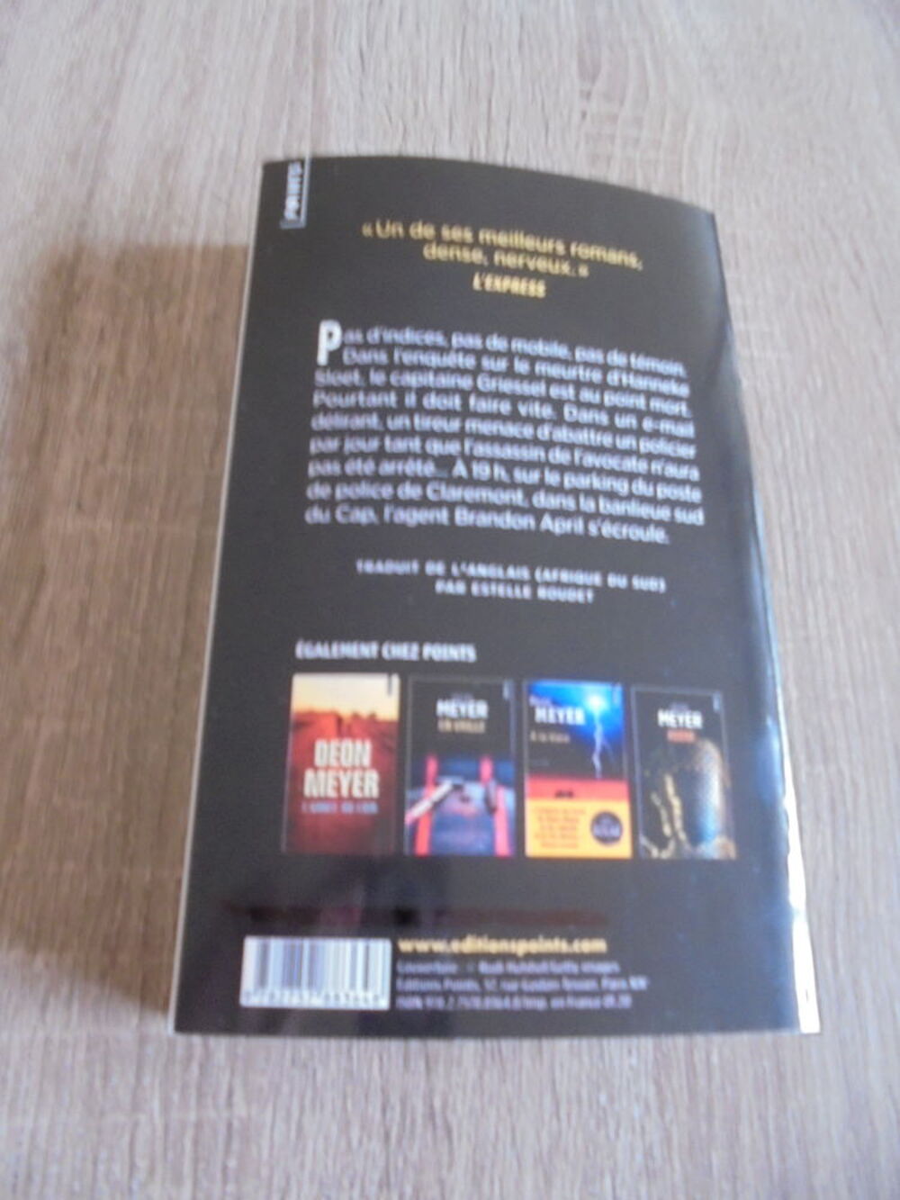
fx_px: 901
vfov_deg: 67.3
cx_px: 450
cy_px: 600
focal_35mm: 26
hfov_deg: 53.1
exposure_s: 1/13
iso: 400
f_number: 3.5
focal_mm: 4.6
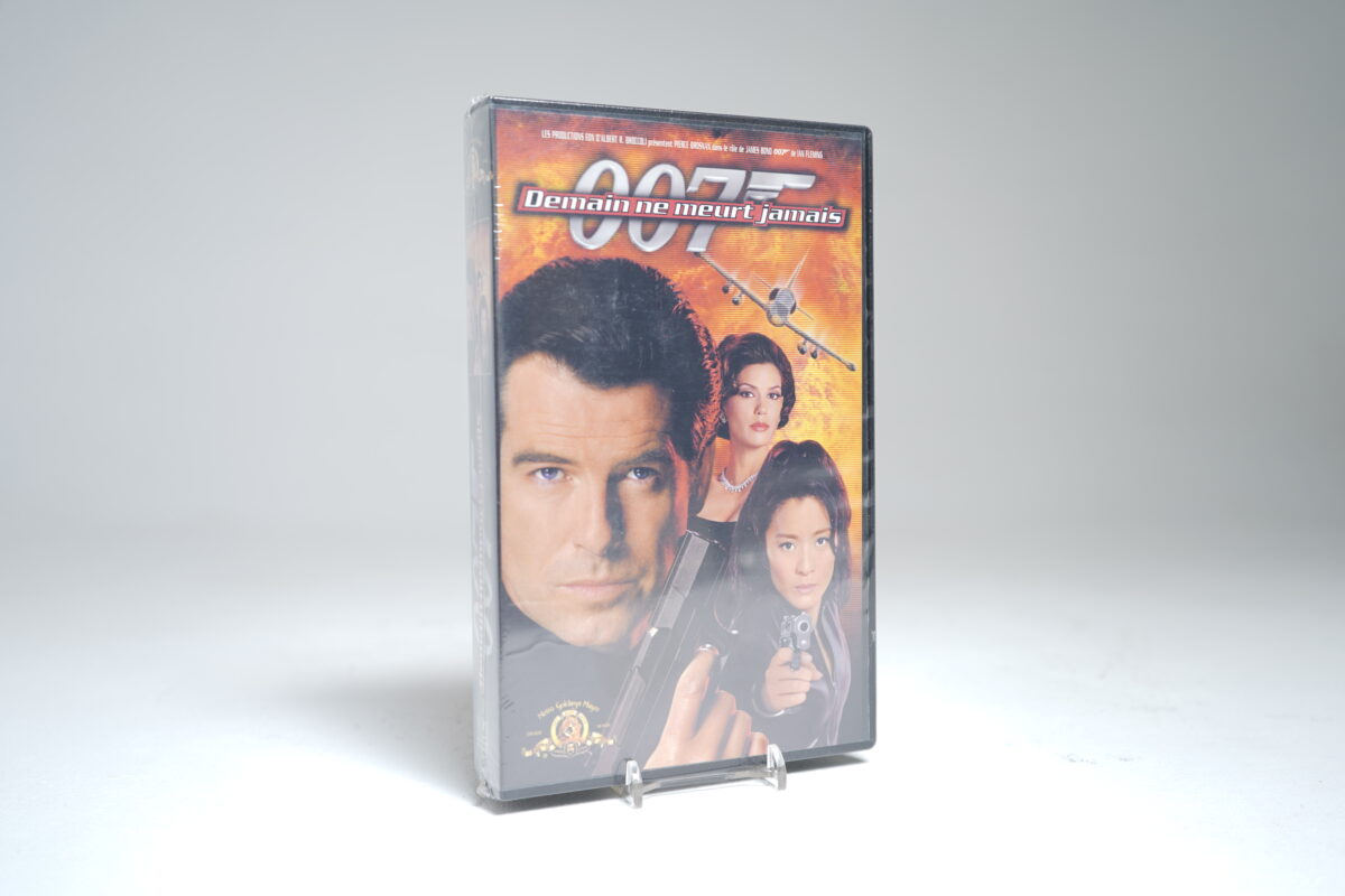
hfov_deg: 57.2
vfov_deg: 40.0
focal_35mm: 33
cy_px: 448
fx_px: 1233
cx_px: 672
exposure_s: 1/3
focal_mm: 33
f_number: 4.5
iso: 64
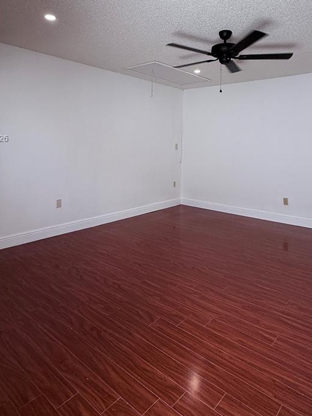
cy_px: 139
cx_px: 165
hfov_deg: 56.8
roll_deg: -1.6
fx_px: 288
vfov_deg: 69.6
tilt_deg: +1.7
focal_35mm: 24
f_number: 2.2
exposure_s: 1/99
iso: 50
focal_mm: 2.22
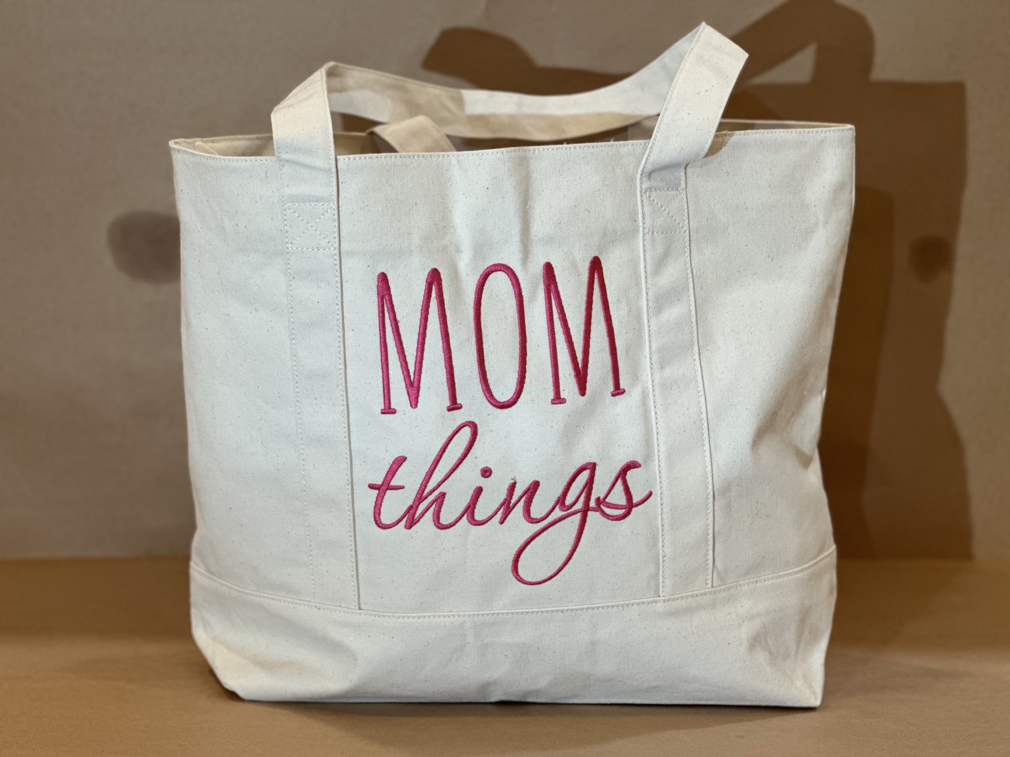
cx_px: 505
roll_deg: -1.1
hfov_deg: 25.3
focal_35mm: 77
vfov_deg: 19.1
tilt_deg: -9.2
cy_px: 378
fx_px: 2247
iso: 125
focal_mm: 9
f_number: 2.8
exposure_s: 1/40
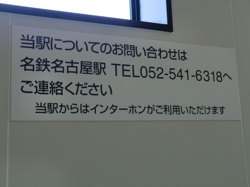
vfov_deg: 30.9
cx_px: 125
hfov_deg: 40.4
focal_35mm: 47
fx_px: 339
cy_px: 94
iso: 160
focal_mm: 8.4
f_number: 4
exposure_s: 1/60
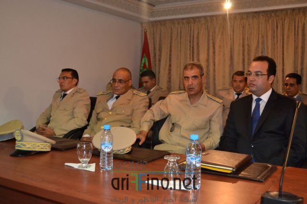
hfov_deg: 53.2
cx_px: 154
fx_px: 307
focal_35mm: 36
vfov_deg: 36.8
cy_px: 102
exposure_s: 1/60
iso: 3200
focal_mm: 24
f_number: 4
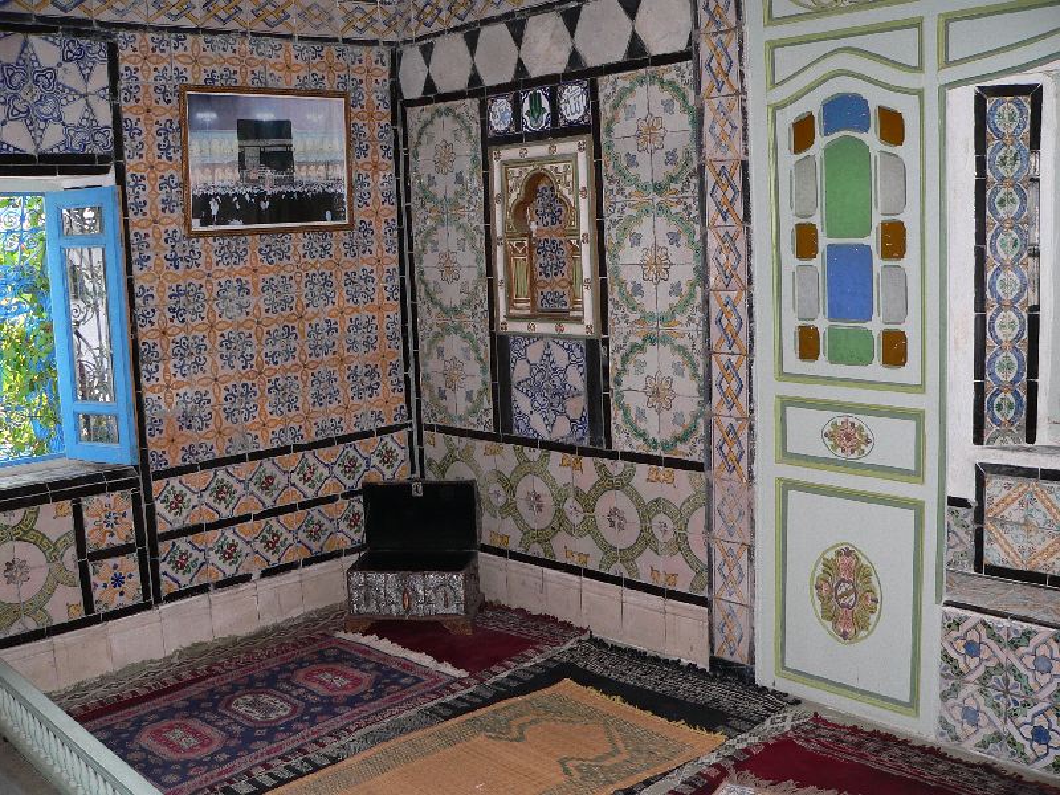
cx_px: 530
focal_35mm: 36
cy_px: 398
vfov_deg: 39.7
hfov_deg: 51.4
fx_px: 1102
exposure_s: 1/60
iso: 80
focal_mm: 6
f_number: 2.8
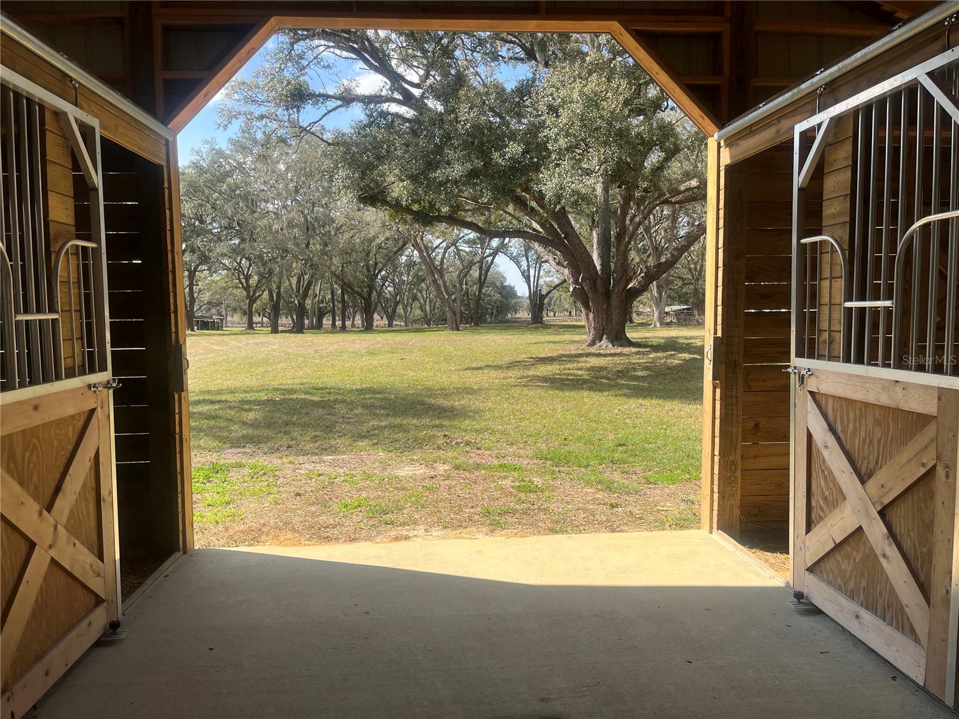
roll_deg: +2.8
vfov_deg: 53.1
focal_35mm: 26
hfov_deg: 67.3
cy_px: 360
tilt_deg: -5.3
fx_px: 720
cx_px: 480
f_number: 1.6
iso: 50
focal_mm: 5.1
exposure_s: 1/1721
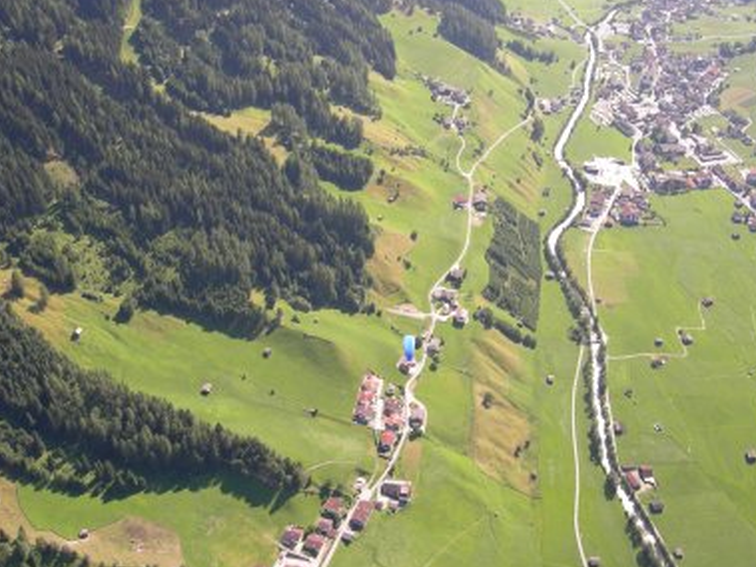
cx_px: 383
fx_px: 830
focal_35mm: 38
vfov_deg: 37.7
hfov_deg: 49.0
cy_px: 278
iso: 64
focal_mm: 7.5
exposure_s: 1/147
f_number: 4.8
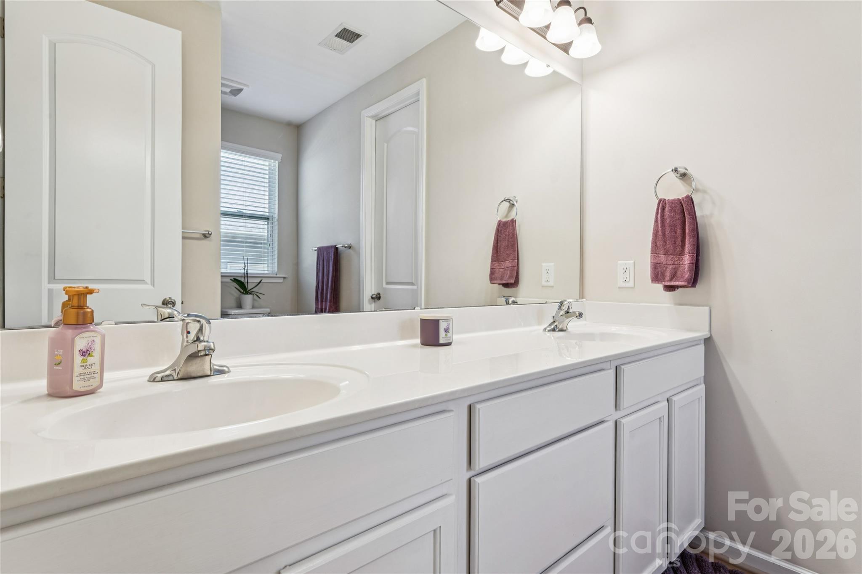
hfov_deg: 91.6
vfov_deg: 68.9
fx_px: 419
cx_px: 431
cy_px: 287
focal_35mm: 18
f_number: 13
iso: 100
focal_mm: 17.5
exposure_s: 1/2.5
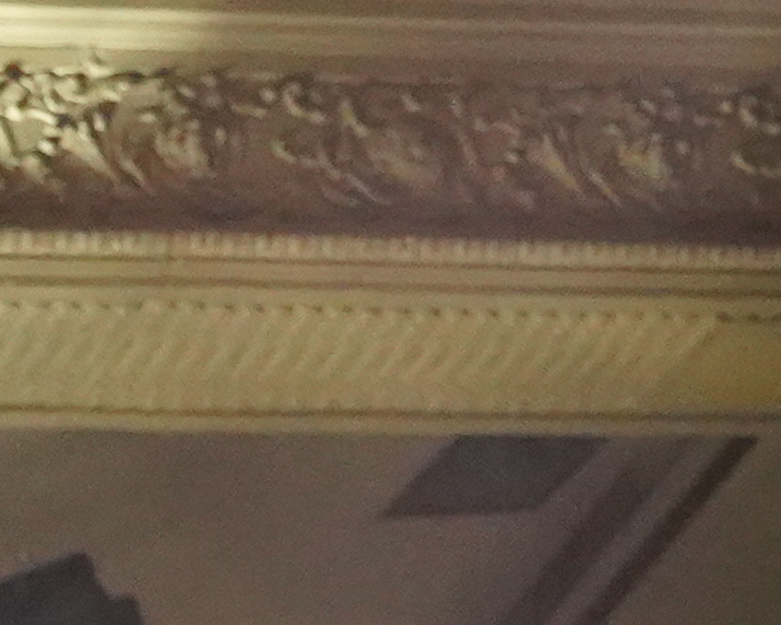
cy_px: 1261
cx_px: -1256
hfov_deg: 9.0
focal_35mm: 189
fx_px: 4369
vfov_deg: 7.8
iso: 8000
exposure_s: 1/160
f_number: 4
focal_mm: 24
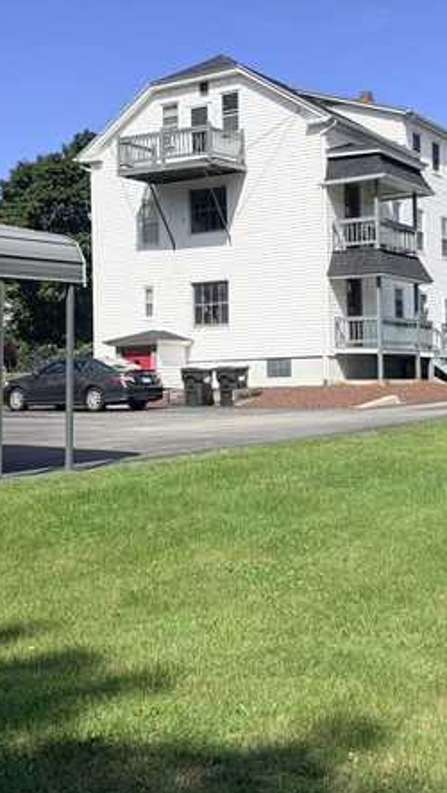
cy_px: 332
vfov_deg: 42.0
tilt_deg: +3.7
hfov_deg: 24.4
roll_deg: +0.8
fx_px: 1032
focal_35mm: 49
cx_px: 277
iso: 64
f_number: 1.6
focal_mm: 5.96
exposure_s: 1/4608
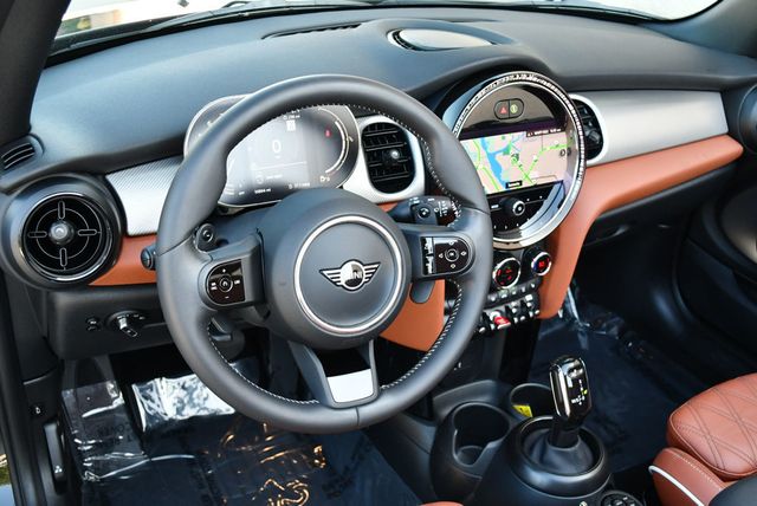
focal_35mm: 36
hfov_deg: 53.1
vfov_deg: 36.9
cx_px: 378
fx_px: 758
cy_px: 253
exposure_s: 1/250
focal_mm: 18
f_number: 3.5
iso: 640
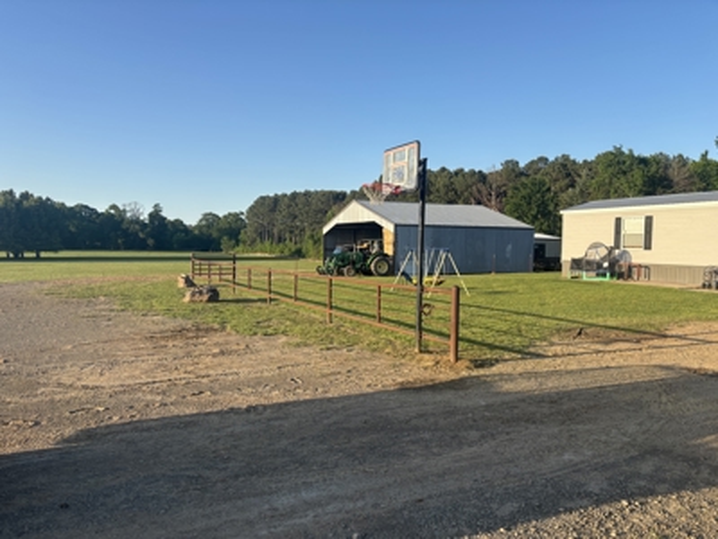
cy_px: 270
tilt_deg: -2.7
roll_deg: +1.0
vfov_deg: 53.1
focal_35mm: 26
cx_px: 359
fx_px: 539
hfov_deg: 67.3
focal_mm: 5.96
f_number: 1.6
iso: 50
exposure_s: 1/1590
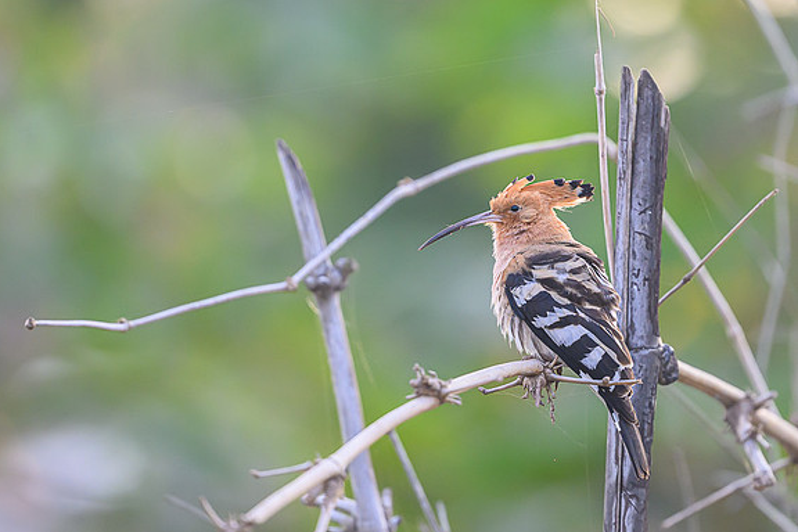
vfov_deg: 2.3
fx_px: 13498
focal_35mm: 609
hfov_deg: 3.4
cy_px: 212
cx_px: 464
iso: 1600
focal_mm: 400
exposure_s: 1/2500
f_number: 2.8
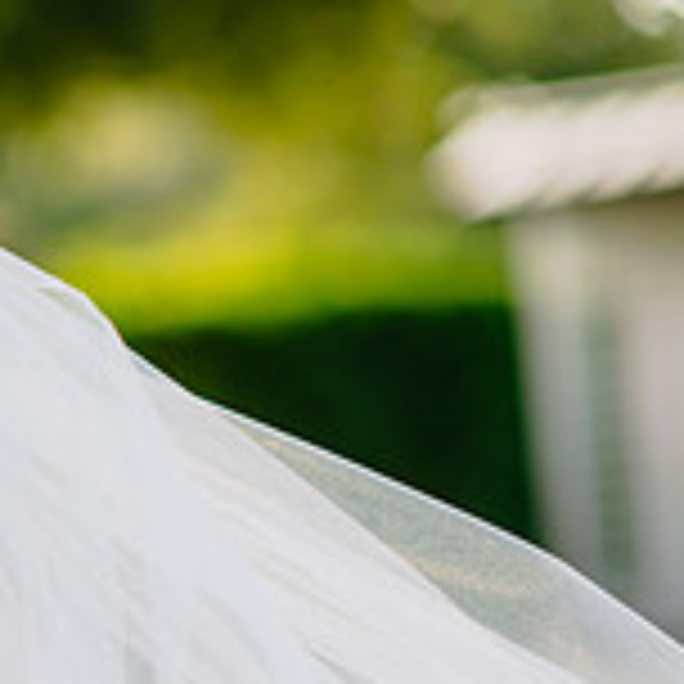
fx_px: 6170
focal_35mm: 276
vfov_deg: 6.3
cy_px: 814
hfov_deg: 6.2
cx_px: -544
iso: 100
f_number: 2
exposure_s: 1/640
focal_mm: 85
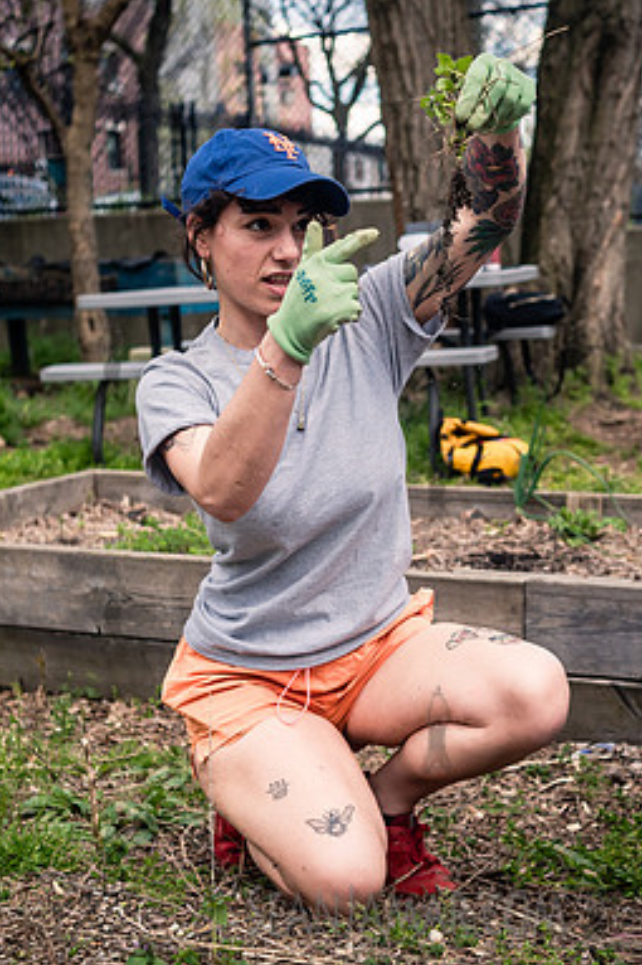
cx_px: 436
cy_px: 485
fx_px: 1419
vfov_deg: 37.5
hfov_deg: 25.3
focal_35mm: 53
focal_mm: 35
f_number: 3.2
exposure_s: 1/640
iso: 400
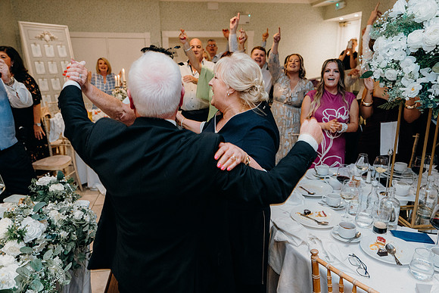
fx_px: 329
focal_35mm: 27
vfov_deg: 48.0
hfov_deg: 67.4
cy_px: 146
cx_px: 220
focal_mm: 27
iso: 2500
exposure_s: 1/160
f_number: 3.5
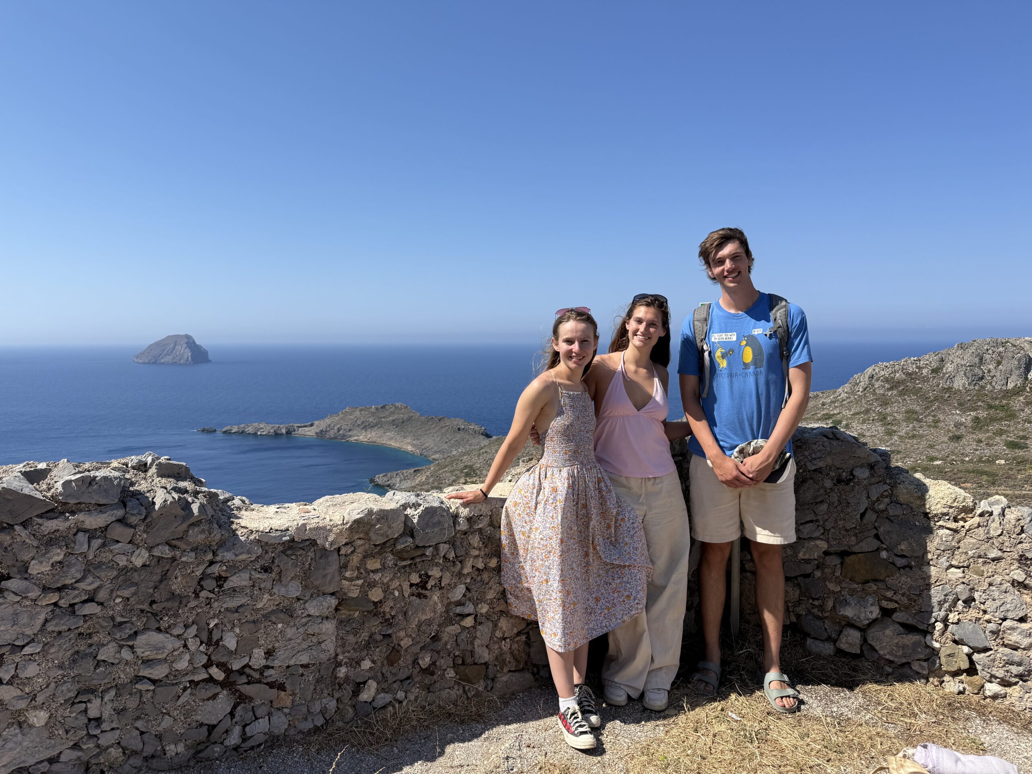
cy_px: 387
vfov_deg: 56.8
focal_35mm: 24
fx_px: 716
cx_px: 516
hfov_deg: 71.6
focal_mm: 6.76
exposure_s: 1/5714
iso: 80
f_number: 1.78
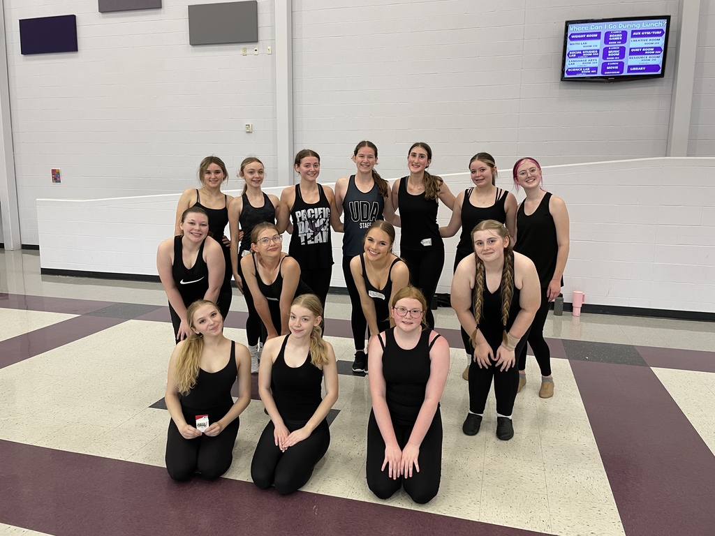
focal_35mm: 26
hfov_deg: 67.3
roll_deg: -0.3
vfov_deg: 53.1
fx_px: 537
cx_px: 358
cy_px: 268
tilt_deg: -7.1
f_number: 1.6
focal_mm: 4.2
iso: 100
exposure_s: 1/60
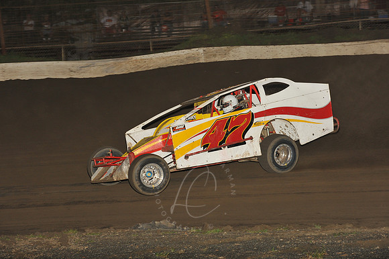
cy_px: 130
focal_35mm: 112
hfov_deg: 18.3
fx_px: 1209
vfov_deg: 12.2
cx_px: 194
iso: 1000
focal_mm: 112
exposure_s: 1/320
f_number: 7.1
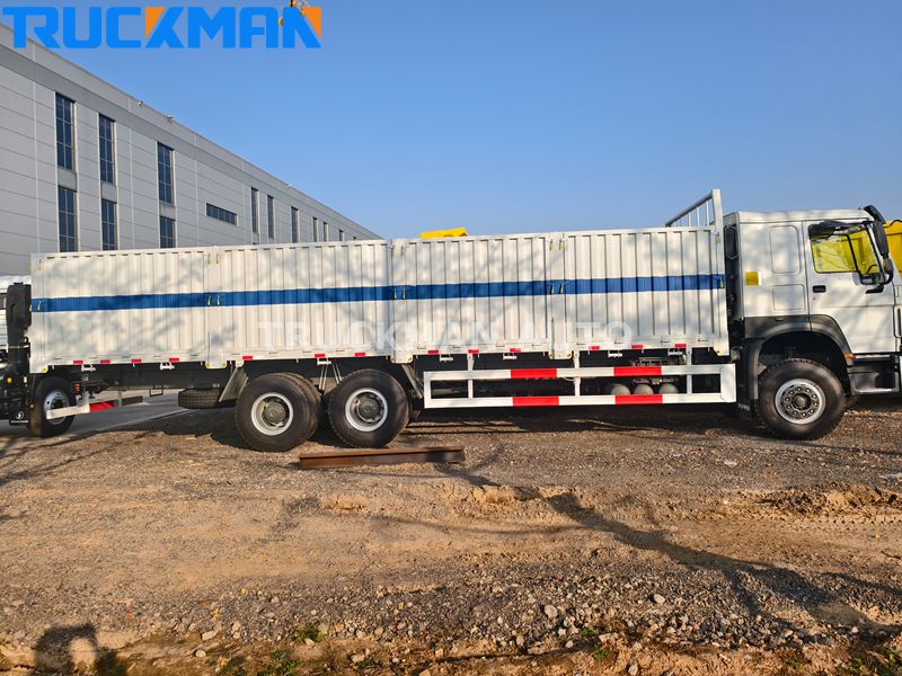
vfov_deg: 58.9
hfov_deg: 73.9
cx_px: 451
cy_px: 338
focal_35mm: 23
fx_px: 599
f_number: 1.57
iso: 72
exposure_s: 1/1988
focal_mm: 5.6
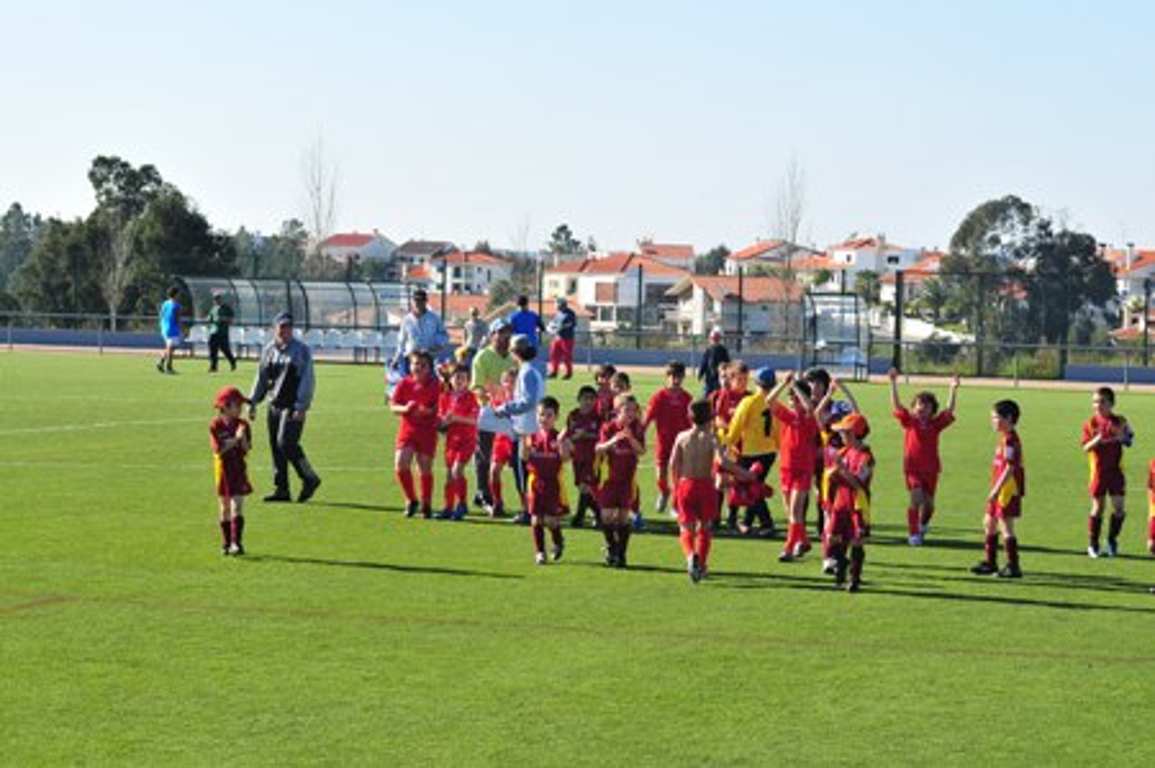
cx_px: 578
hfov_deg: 19.5
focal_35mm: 105
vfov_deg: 13.0
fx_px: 3365
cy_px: 384
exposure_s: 1/1250
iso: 400
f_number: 4.5
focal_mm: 70
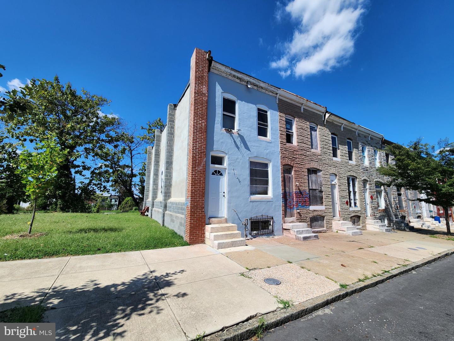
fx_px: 170
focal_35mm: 13
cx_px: 227
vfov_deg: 89.9
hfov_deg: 106.2
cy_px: 170
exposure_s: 1/2163
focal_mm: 2.2
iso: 50
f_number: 2.2
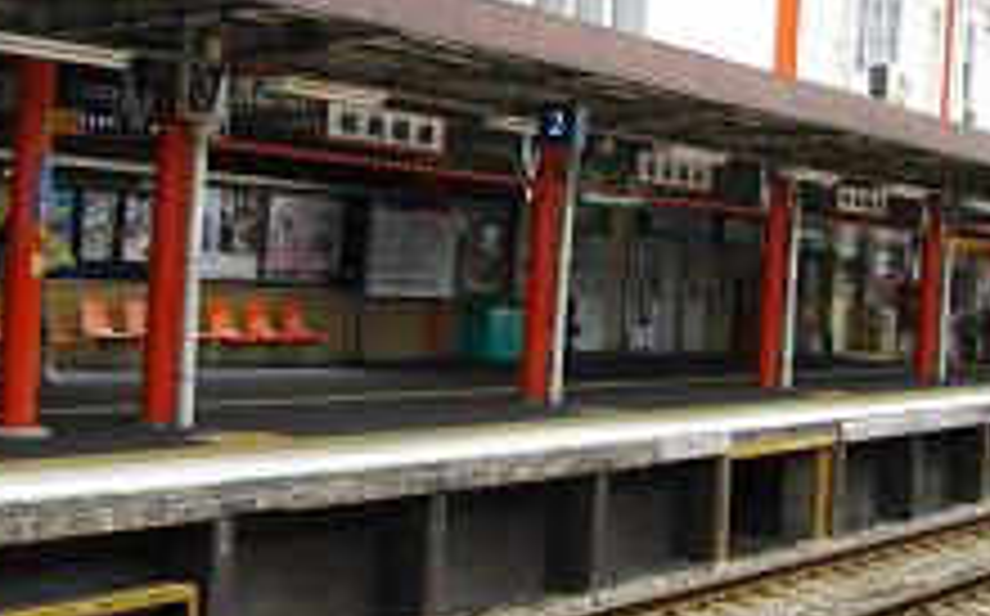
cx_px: 556
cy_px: 216
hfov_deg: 27.5
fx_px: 2021
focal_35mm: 75
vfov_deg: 17.3
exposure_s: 1/320
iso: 100
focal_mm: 7.1
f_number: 3.2
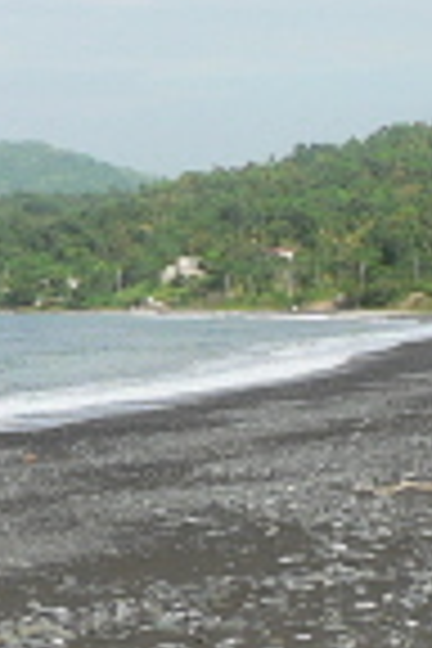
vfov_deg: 14.3
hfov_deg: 9.5
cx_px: 418
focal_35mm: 143
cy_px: 389
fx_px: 2574
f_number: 5
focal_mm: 6
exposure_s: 1/320
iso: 64
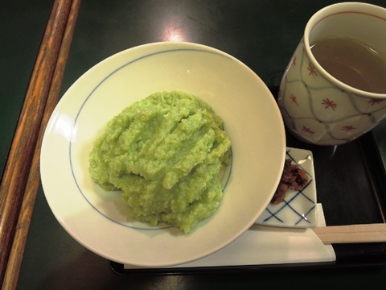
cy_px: 145
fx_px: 268
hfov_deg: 71.6
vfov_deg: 56.8
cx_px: 193
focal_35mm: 24
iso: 400
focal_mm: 5.1
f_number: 2.8
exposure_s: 1/15
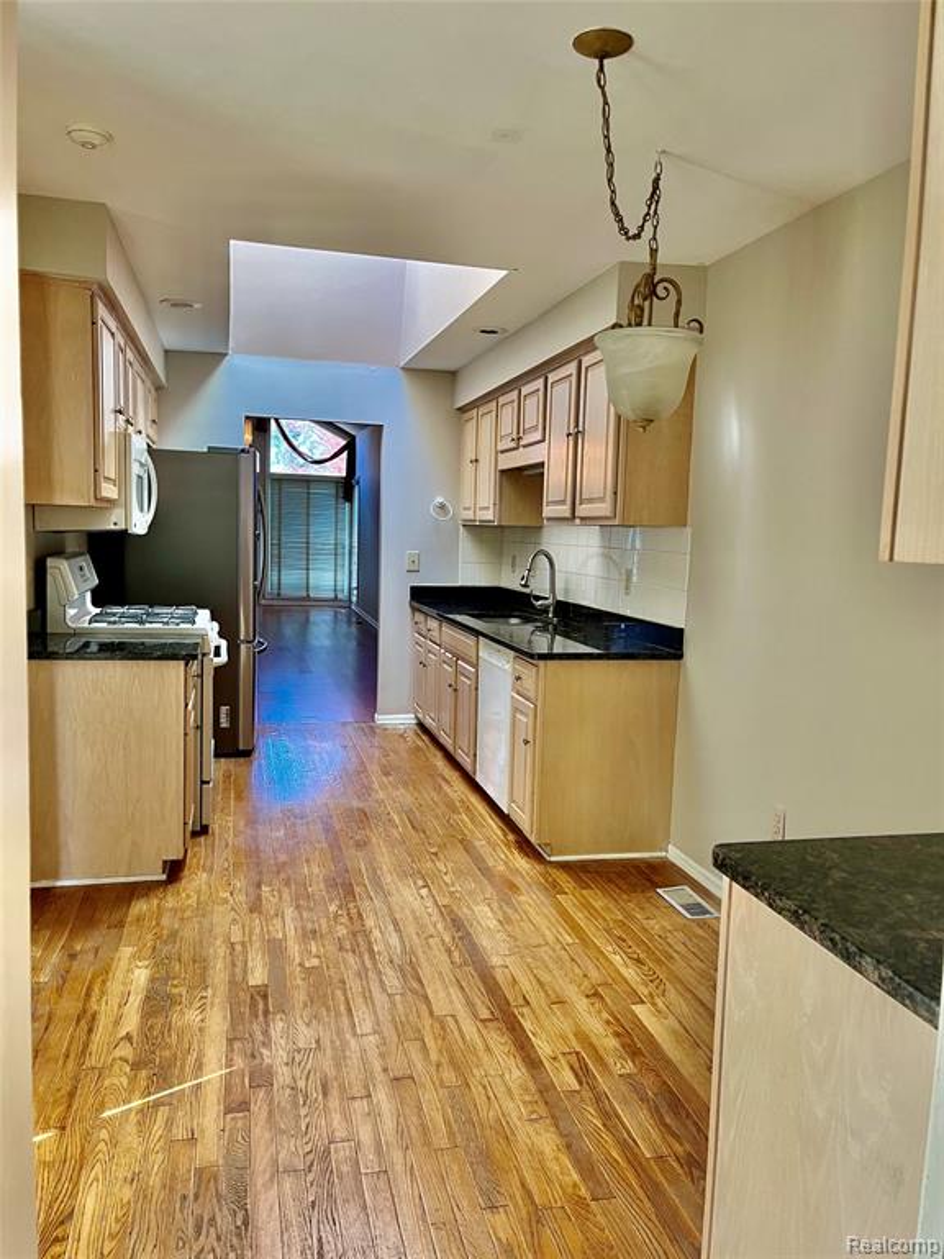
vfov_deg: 67.3
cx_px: 472
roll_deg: -1.6
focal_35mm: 26
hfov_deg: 53.1
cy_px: 630
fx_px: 945
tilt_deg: -6.3
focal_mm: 5.1
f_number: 1.6
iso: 80
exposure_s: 1/60
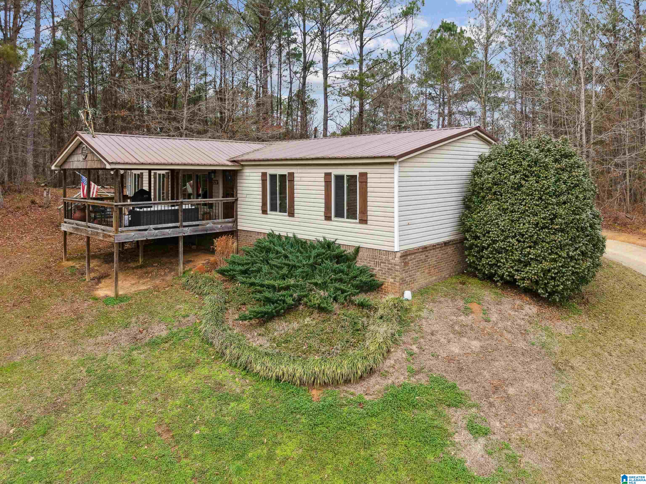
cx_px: 323
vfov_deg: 56.8
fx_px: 448
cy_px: 242
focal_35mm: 24
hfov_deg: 71.6
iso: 200
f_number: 1.8
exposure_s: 1/1250
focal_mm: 8.7
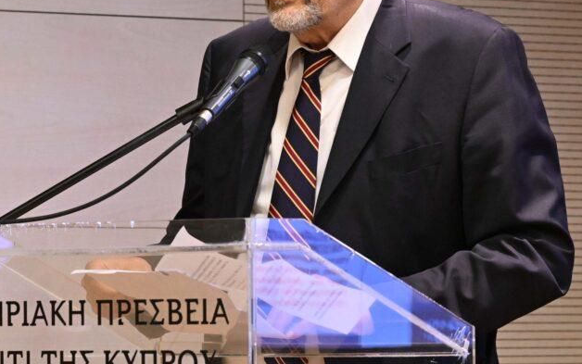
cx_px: 279
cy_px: 110
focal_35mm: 299
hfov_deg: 7.0
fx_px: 4744
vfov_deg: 4.4
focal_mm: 120
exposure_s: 1/160
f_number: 5.6
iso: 4500
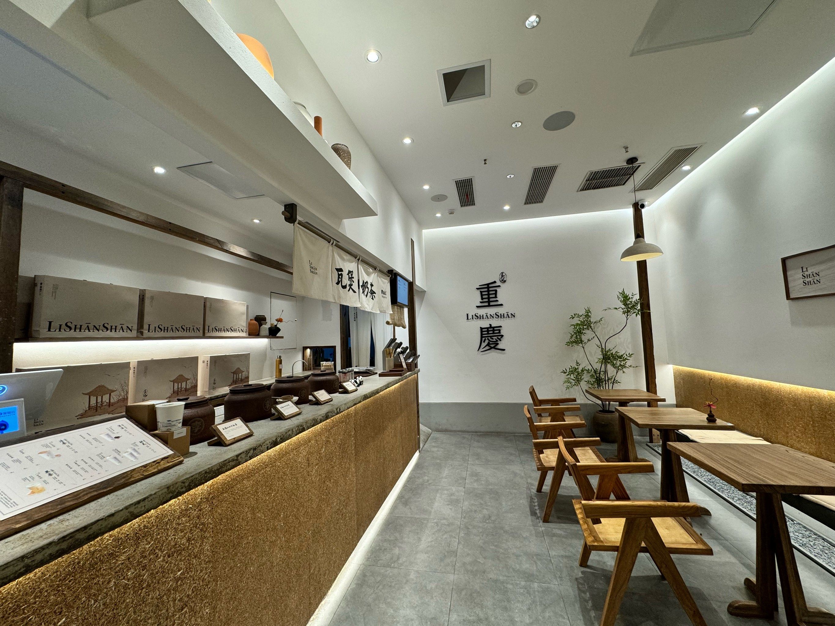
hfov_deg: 102.1
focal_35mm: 14
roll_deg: +2.5
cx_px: 418
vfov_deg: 85.7
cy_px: 313
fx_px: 338
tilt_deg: +5.1
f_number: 2.2
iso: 125
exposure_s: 1/90
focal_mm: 2.22
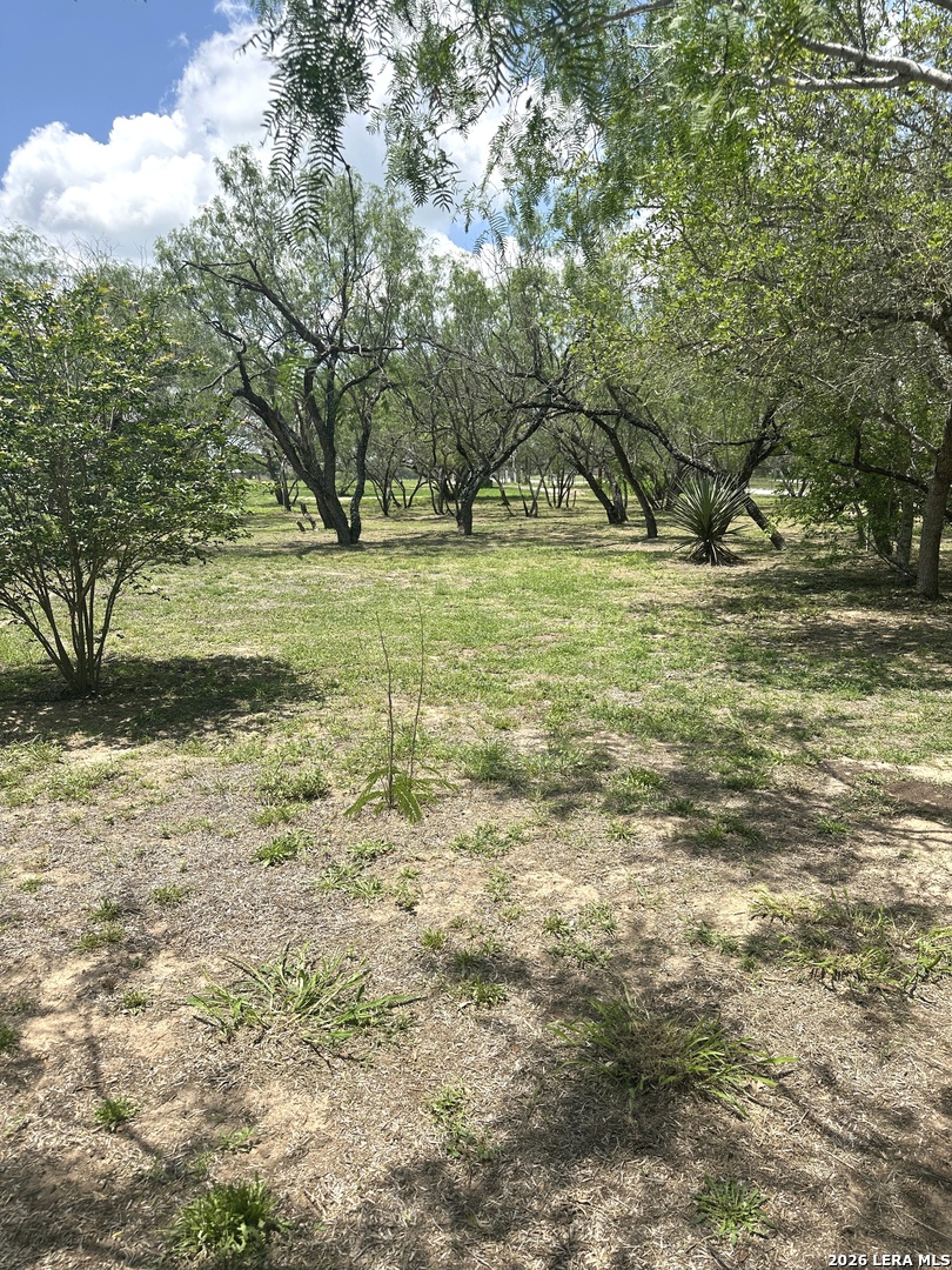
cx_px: 476
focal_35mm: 24
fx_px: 880
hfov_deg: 56.8
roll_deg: +0.1
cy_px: 635
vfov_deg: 71.6
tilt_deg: -10.3
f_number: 1.78
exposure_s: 1/3247
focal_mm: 6.86
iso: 80
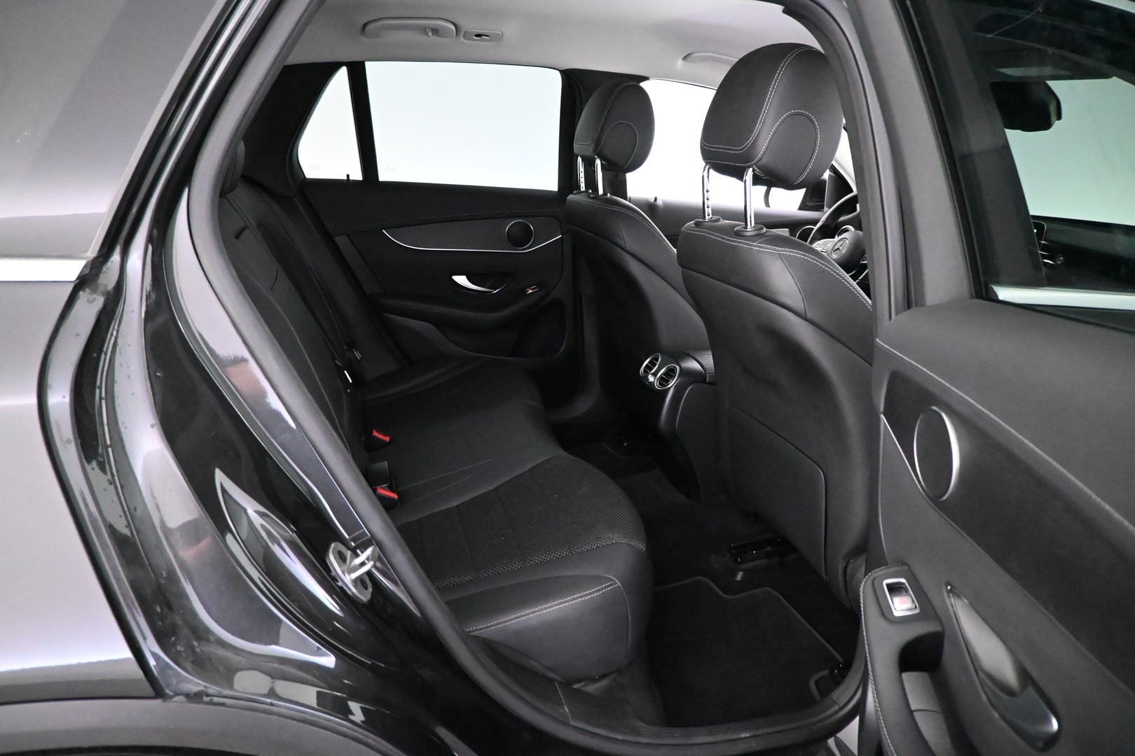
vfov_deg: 53.1
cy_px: 378
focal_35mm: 24
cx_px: 568
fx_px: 757
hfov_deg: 73.7
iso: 10000
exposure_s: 1/60
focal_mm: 16
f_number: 3.5
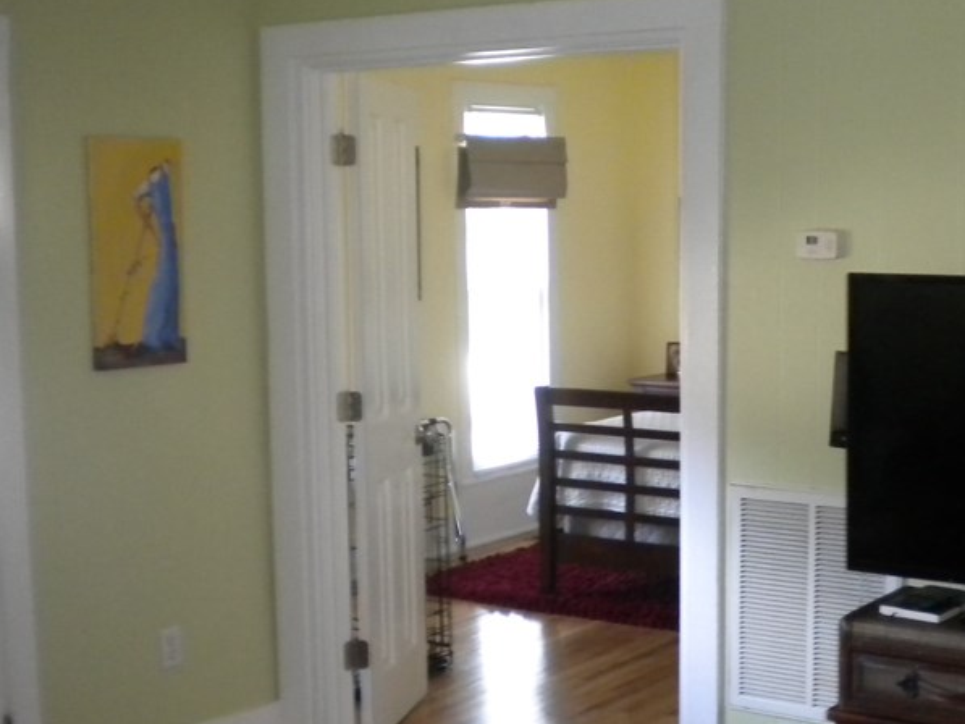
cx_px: 685
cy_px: 404
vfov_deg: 24.4
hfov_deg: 31.8
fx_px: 1673
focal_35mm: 60
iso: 400
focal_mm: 6.3
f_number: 3.1
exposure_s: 1/30
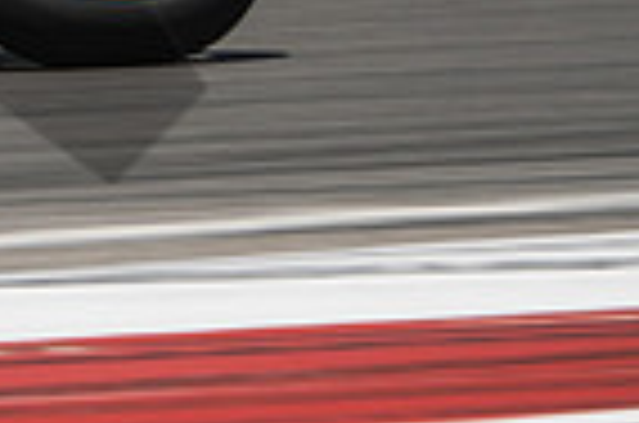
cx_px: -230
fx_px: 21784
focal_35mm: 1230
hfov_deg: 1.7
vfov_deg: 1.1
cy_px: -250
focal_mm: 200
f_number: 8
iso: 160
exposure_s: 1/400
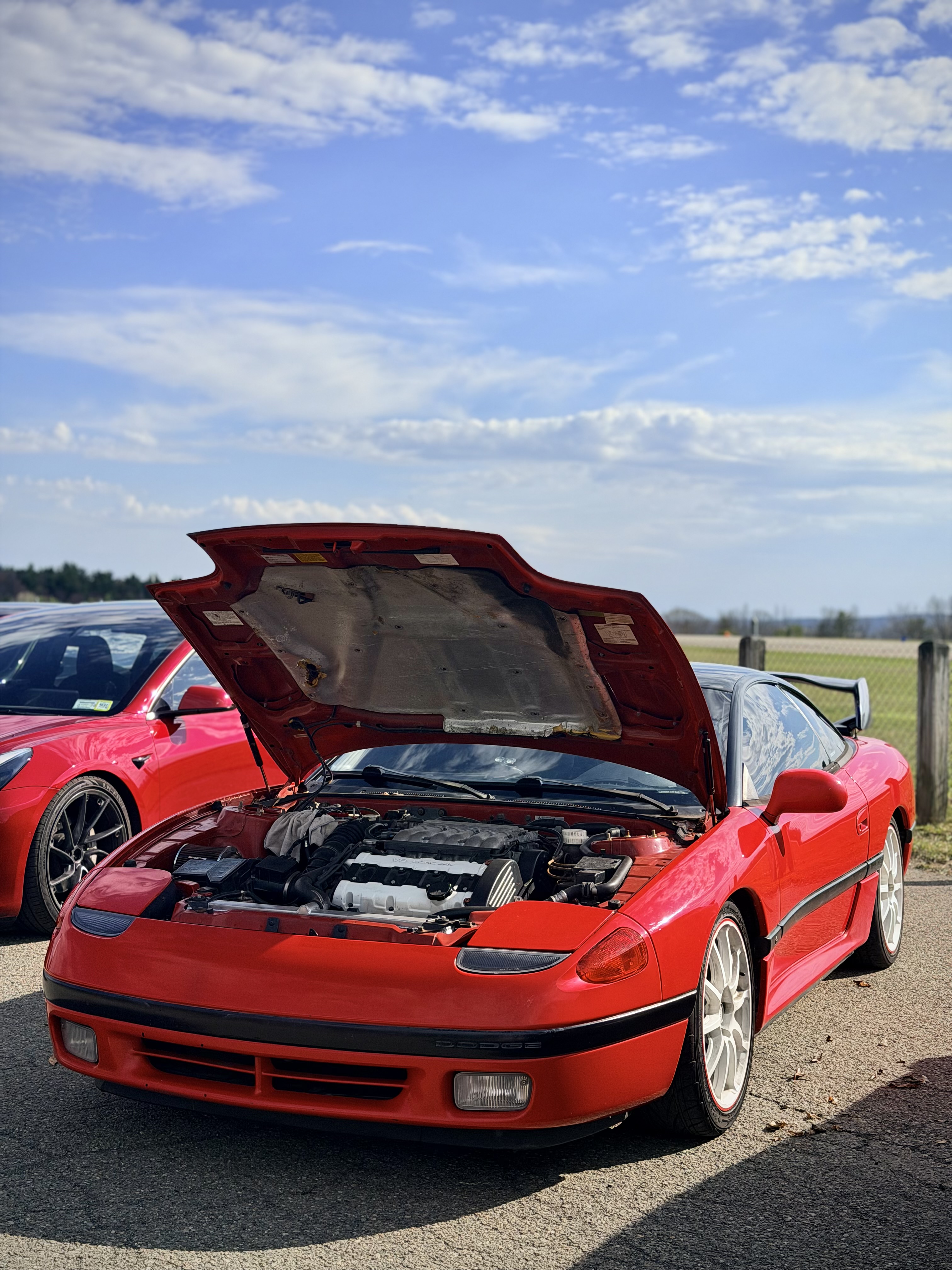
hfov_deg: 30.3
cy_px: 635
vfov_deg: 39.7
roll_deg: -0.9
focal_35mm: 48
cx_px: 476
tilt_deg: -1.1
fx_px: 1760
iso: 64
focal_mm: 6.76
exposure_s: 1/7143
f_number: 1.78
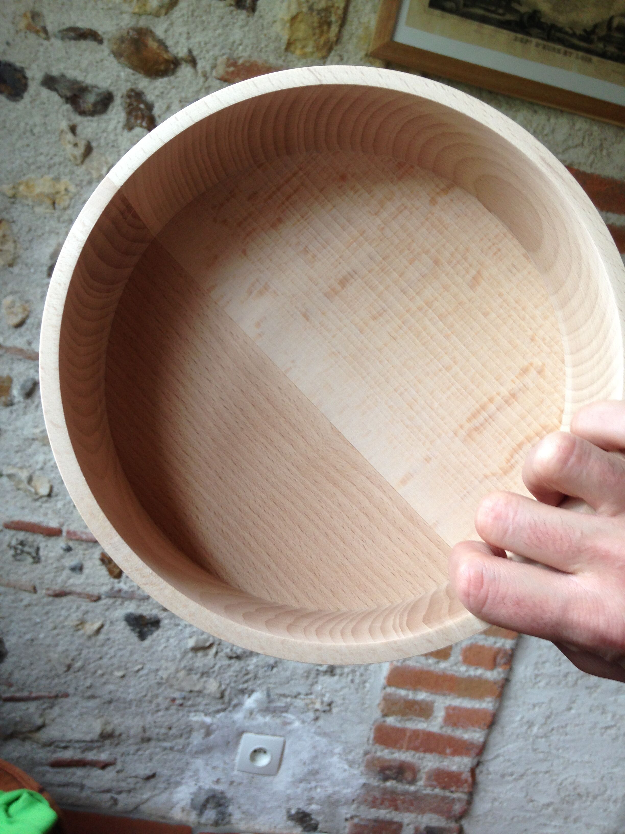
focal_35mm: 33
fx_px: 794
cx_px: 312
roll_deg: -14.4
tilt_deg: -9.1
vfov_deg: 55.4
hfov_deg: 42.9
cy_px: 417
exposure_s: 1/20
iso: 64
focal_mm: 4.12
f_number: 2.4
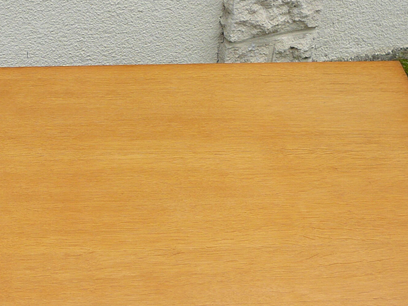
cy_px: 187
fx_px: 790
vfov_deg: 21.9
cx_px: 94
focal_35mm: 67
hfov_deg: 28.5
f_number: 2.8
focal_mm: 5.2
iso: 80
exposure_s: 1/400
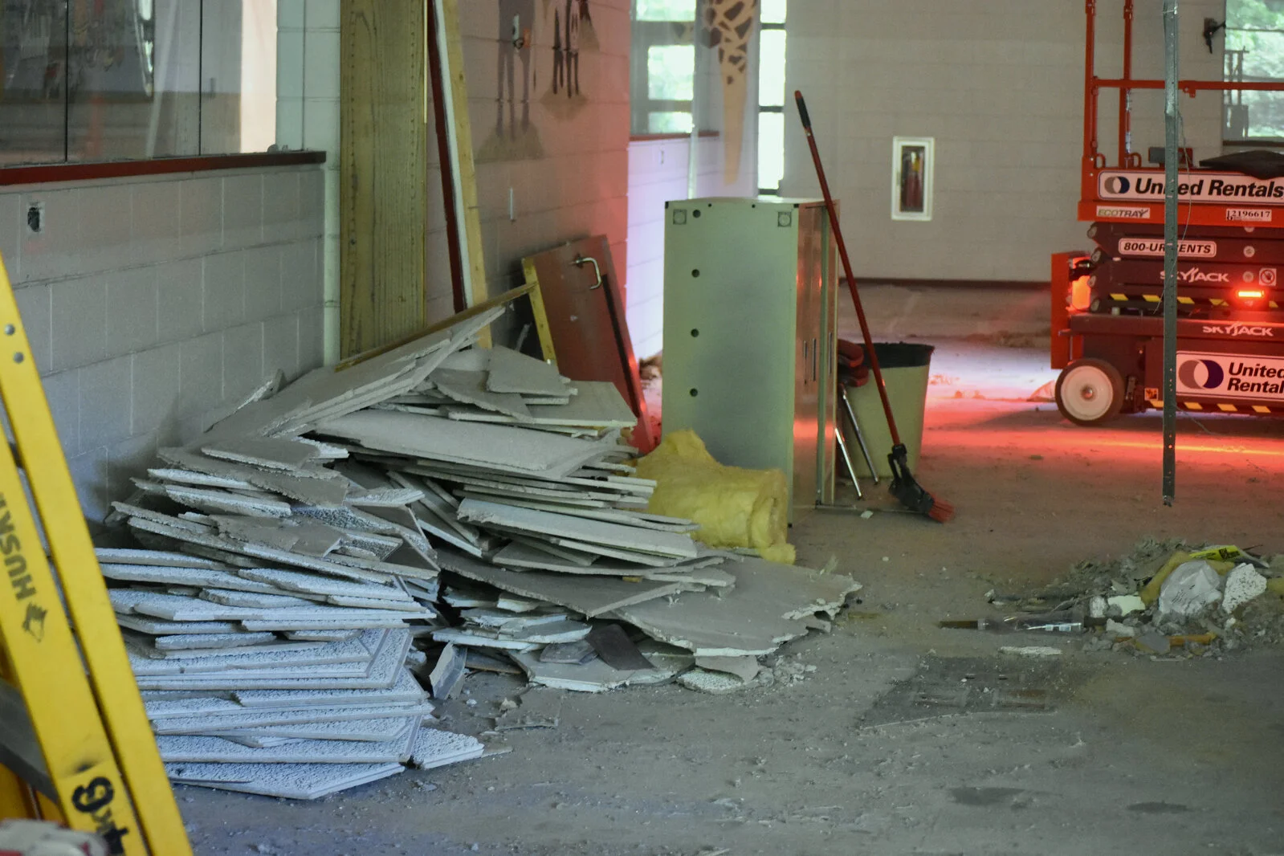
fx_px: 2942
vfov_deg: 16.6
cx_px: 642
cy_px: 428
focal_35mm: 82
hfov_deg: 24.6
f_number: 4
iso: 3200
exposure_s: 1/60
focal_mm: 55
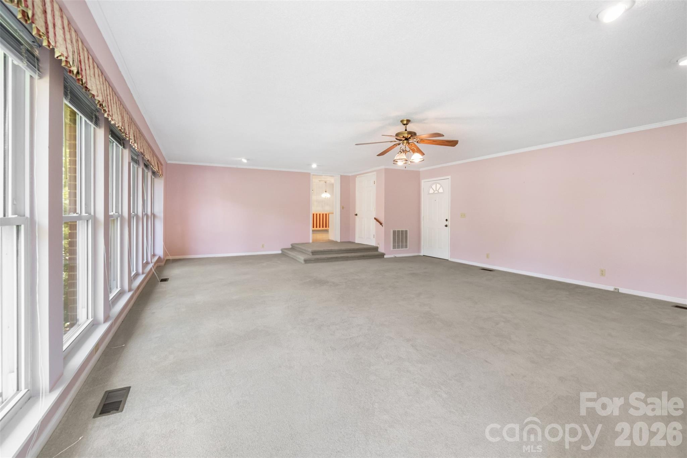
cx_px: 344
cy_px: 229
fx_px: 286
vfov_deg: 77.3
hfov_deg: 100.4
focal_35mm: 15
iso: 500
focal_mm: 10
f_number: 7.1
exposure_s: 1/30
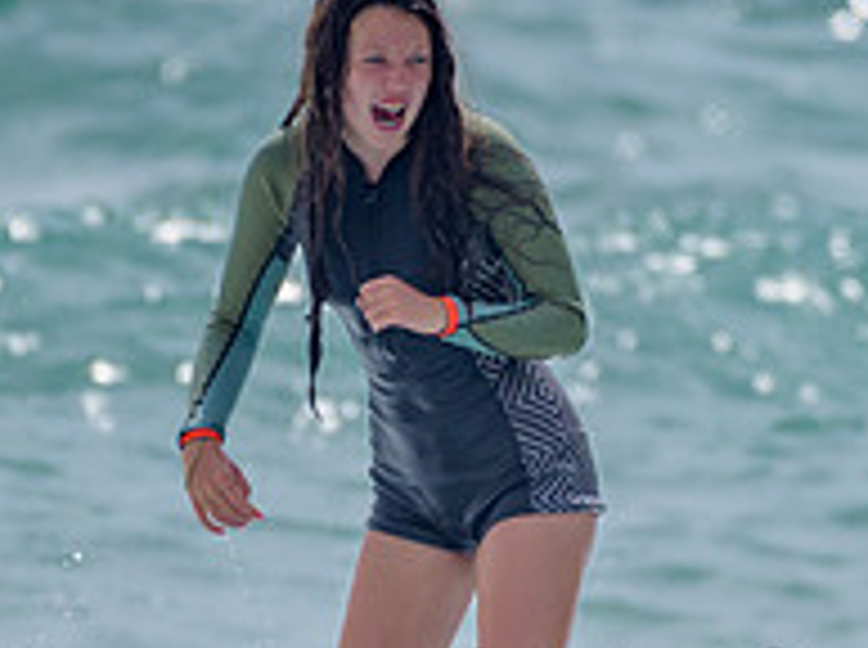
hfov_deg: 1.1
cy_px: 600
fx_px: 44400
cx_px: 666
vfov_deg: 0.8
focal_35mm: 1774
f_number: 5.6
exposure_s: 1/2000
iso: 100
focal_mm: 500
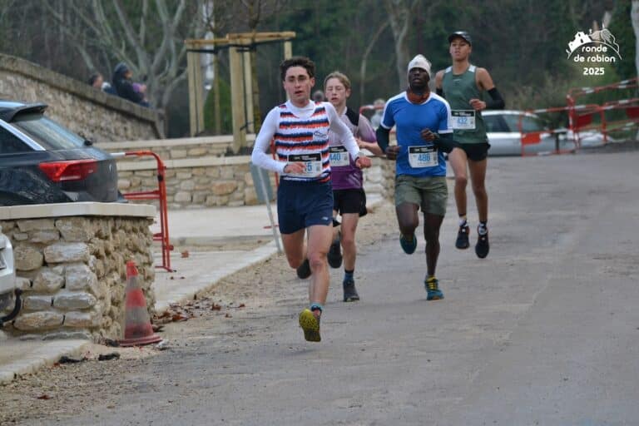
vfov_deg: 6.1
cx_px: 320
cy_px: 213
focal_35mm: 225
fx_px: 3993
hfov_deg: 9.1
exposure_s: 1/500
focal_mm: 150
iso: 720
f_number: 5
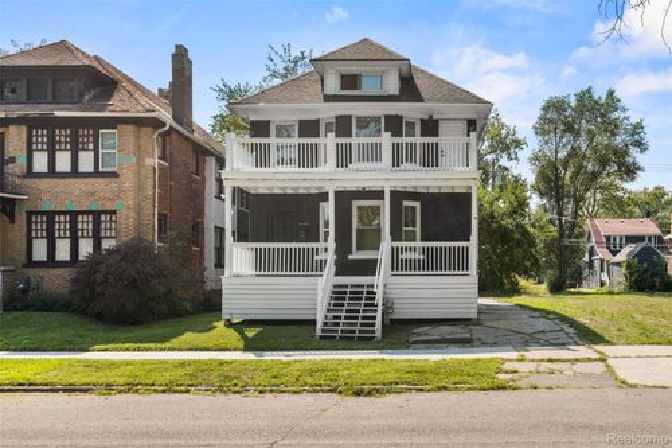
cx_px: 336
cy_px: 224
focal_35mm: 30
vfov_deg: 43.6
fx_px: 560
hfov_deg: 61.9
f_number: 9
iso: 400
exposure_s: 1/80
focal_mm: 30
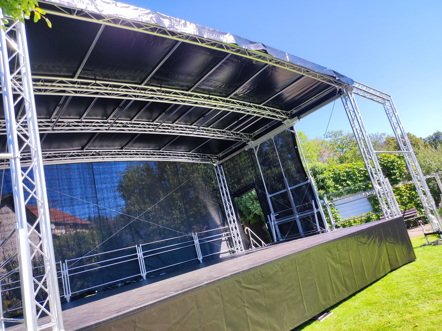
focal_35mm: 25
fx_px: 319
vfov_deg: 54.8
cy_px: 166
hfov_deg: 69.4
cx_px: 221
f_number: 1.79
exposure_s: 1/260
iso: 50
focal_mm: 4.7
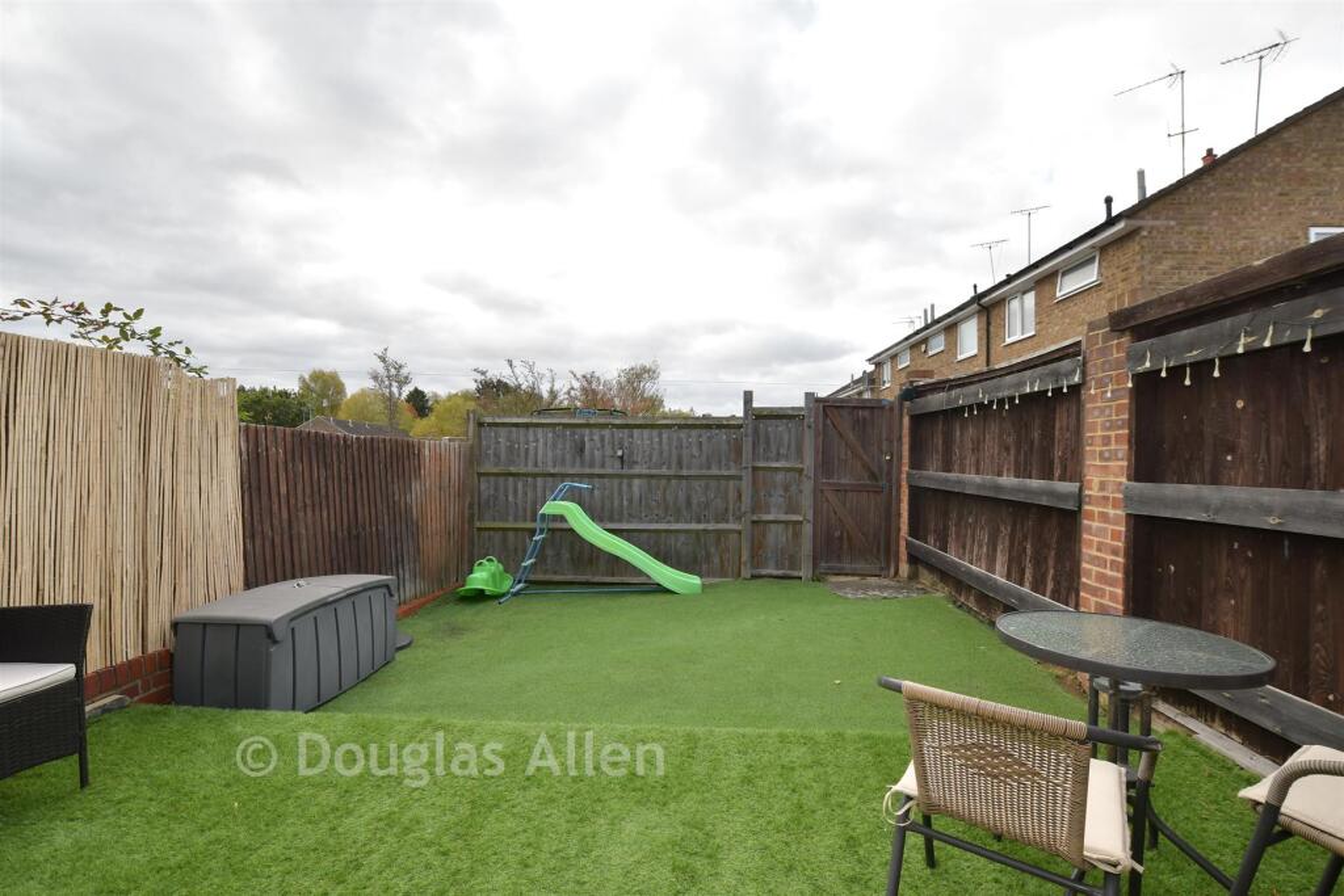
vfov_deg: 77.3
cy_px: 448
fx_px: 560
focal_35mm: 15
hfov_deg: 100.4
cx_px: 672
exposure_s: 1/125
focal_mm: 10
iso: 200
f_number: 8
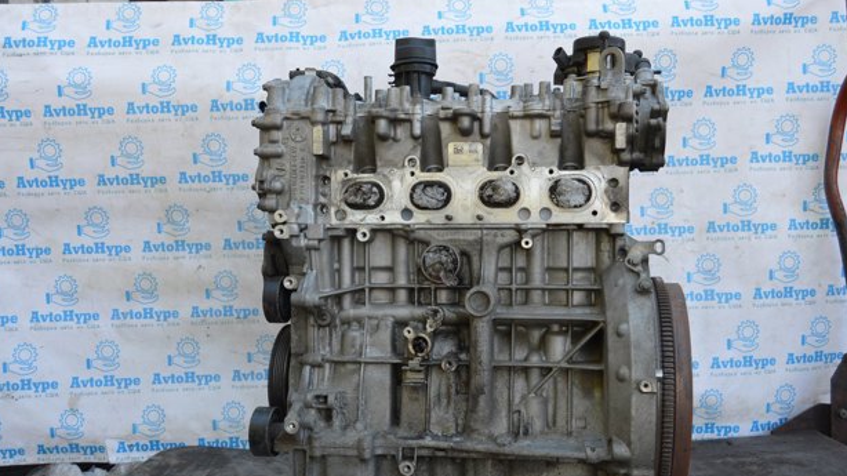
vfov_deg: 32.7
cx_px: 430
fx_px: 808
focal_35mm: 36
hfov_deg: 55.3
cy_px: 282
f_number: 5.6
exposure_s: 1/125
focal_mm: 22
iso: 220
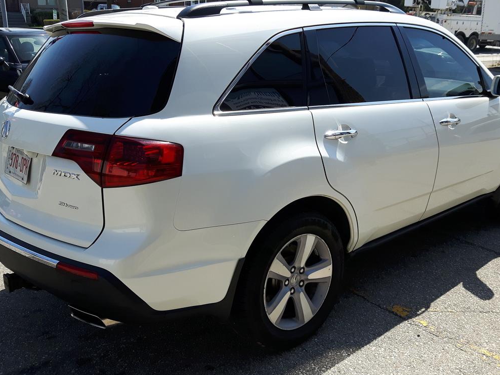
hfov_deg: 46.7
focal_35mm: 40
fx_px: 578
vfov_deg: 36.0
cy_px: 181
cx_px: 280
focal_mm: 3.7
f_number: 1.9
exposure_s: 1/915
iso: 40
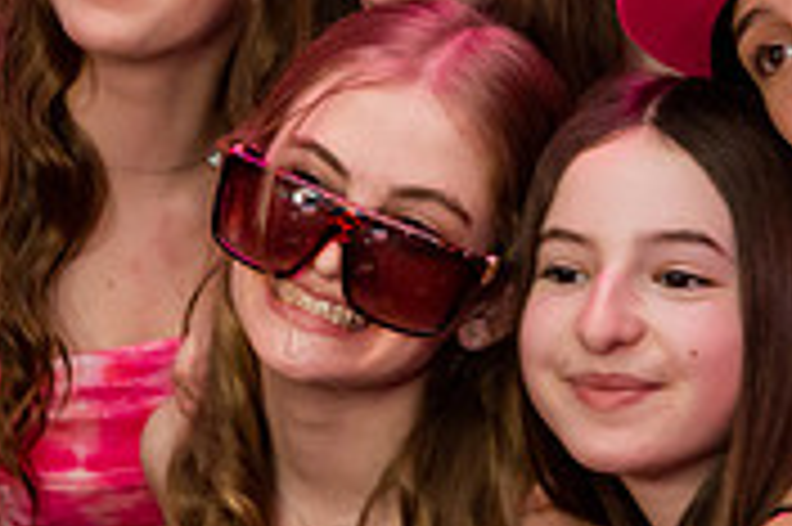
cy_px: 188
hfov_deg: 11.2
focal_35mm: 183
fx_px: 4022
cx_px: 135
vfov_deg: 7.5
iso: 3200
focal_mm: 48
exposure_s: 1/60
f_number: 4
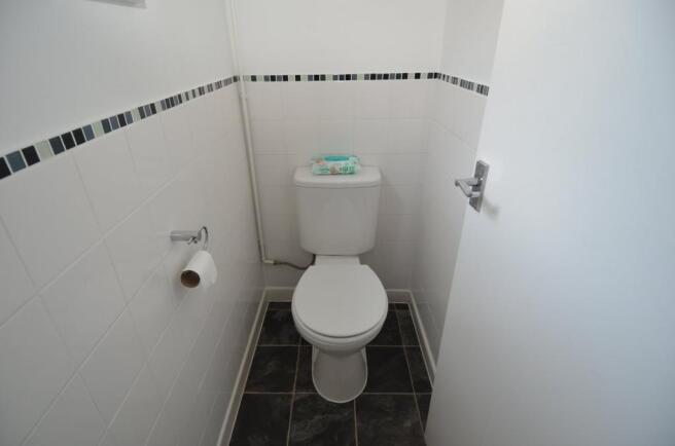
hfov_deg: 90.1
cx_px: 338
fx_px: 337
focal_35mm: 18
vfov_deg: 67.1
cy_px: 223
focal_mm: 12
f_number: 4
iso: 450
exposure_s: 1/60
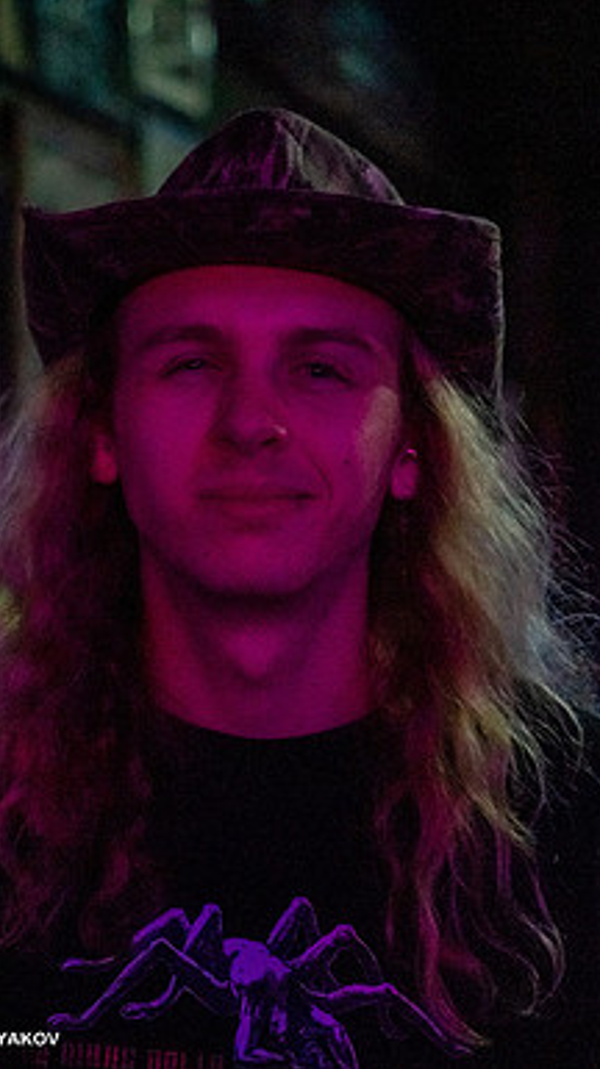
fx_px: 2239
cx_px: -83
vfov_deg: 26.9
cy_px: 534
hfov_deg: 14.8
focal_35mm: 79
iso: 3200
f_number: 2.2
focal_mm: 50
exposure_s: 1/320
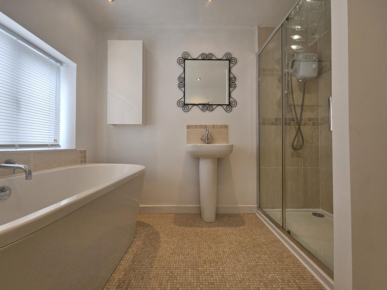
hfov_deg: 106.2
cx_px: 194
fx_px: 145
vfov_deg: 89.9
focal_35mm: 13
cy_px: 145
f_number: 2.2
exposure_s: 1/100
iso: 80
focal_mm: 2.2
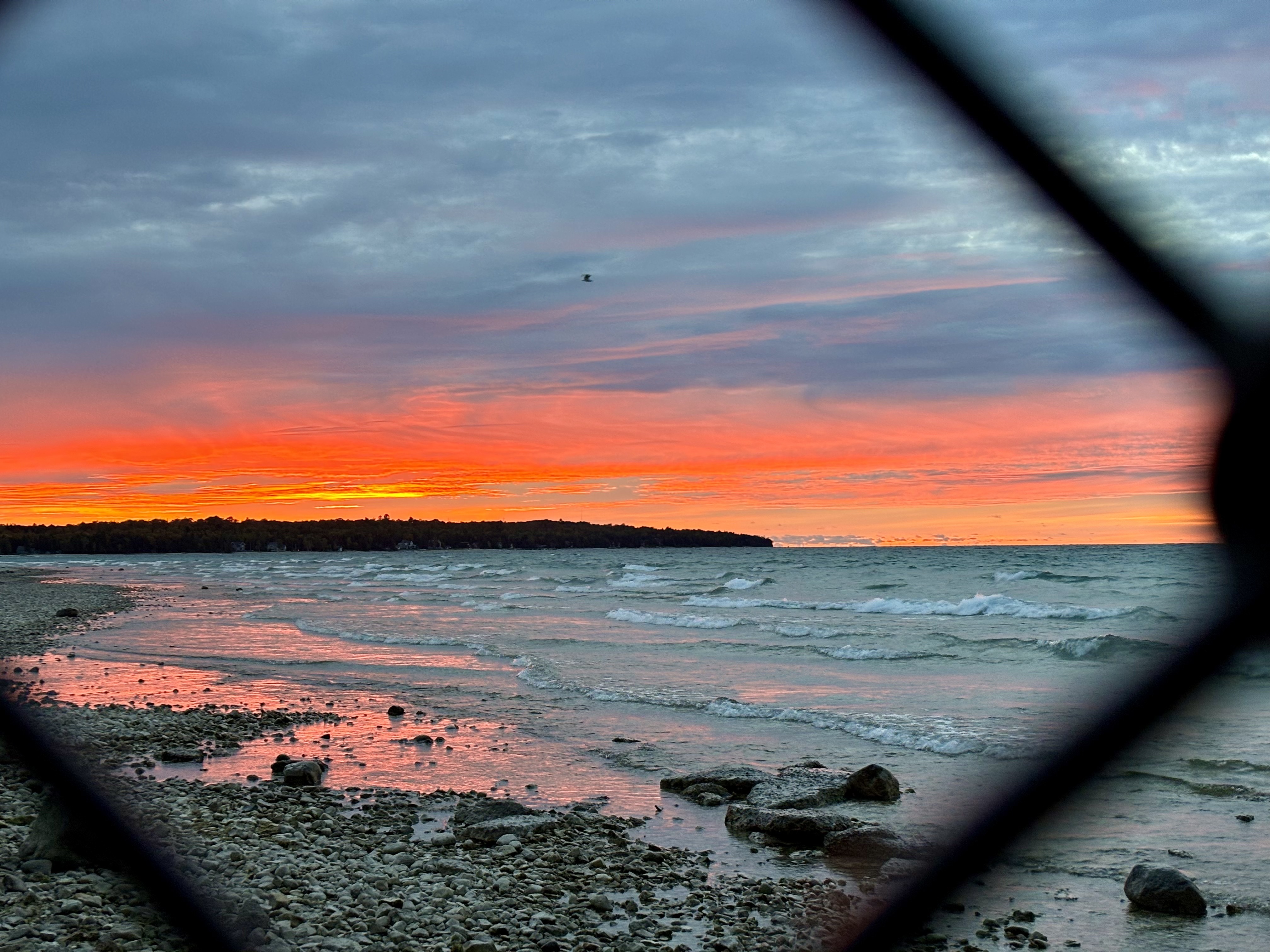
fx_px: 1908
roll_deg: +0.4
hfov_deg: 36.8
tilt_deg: +2.2
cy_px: 476
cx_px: 635
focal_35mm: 52
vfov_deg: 28.0
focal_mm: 5.96
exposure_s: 1/60
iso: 50
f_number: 1.6
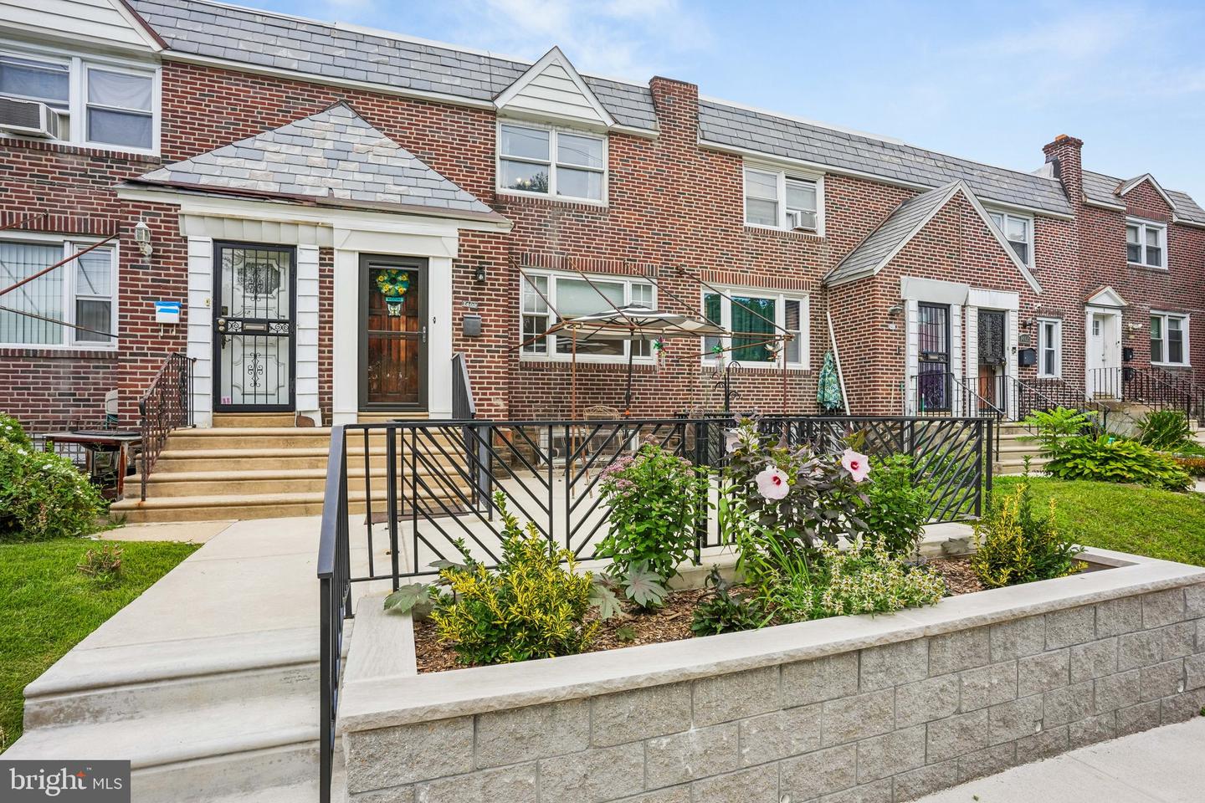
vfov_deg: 70.4
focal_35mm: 17
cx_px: 602
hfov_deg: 93.3
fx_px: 569
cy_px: 402
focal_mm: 17
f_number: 8
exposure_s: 1/320
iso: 400
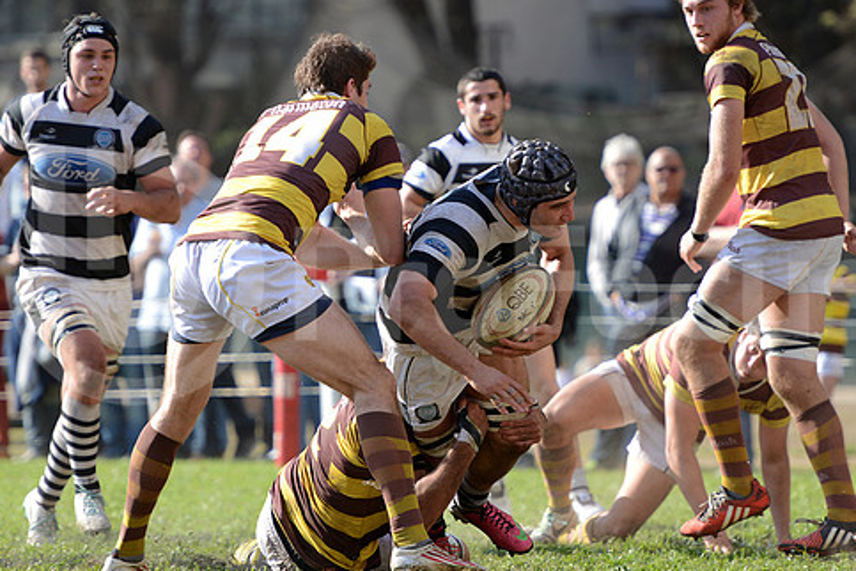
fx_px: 6847
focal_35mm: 288
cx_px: 438
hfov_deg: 7.2
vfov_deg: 4.8
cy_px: 279
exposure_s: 1/800
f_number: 4
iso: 320
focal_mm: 240
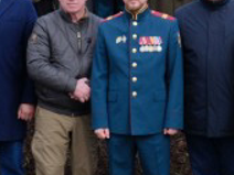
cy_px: 3
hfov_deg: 10.9
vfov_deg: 8.2
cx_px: 209
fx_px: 1217
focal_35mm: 180
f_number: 7.1
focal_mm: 35
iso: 500
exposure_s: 1/500
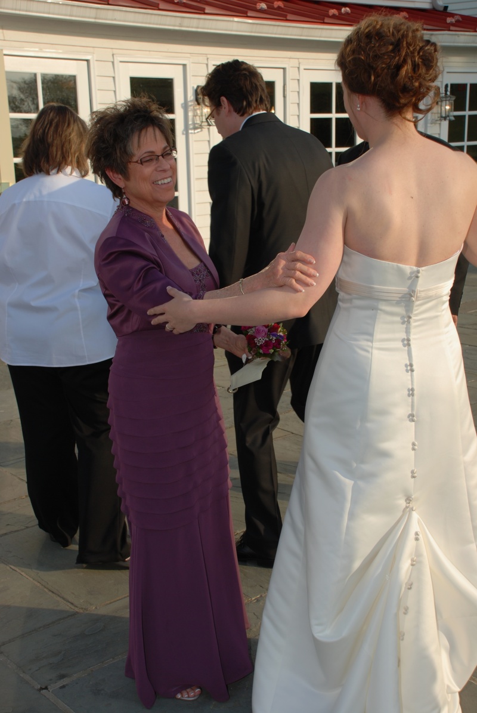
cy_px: 356
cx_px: 238
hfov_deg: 28.2
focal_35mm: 48
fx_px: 951
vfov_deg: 41.1
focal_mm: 32
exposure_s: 1/200
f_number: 7.1
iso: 100
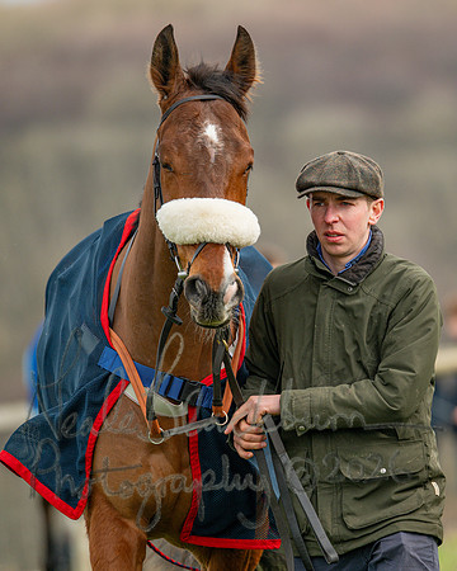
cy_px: 286
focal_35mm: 563
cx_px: 392
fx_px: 9520
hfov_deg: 2.7
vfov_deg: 3.4
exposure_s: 1/1000
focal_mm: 400
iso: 200
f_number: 4.5
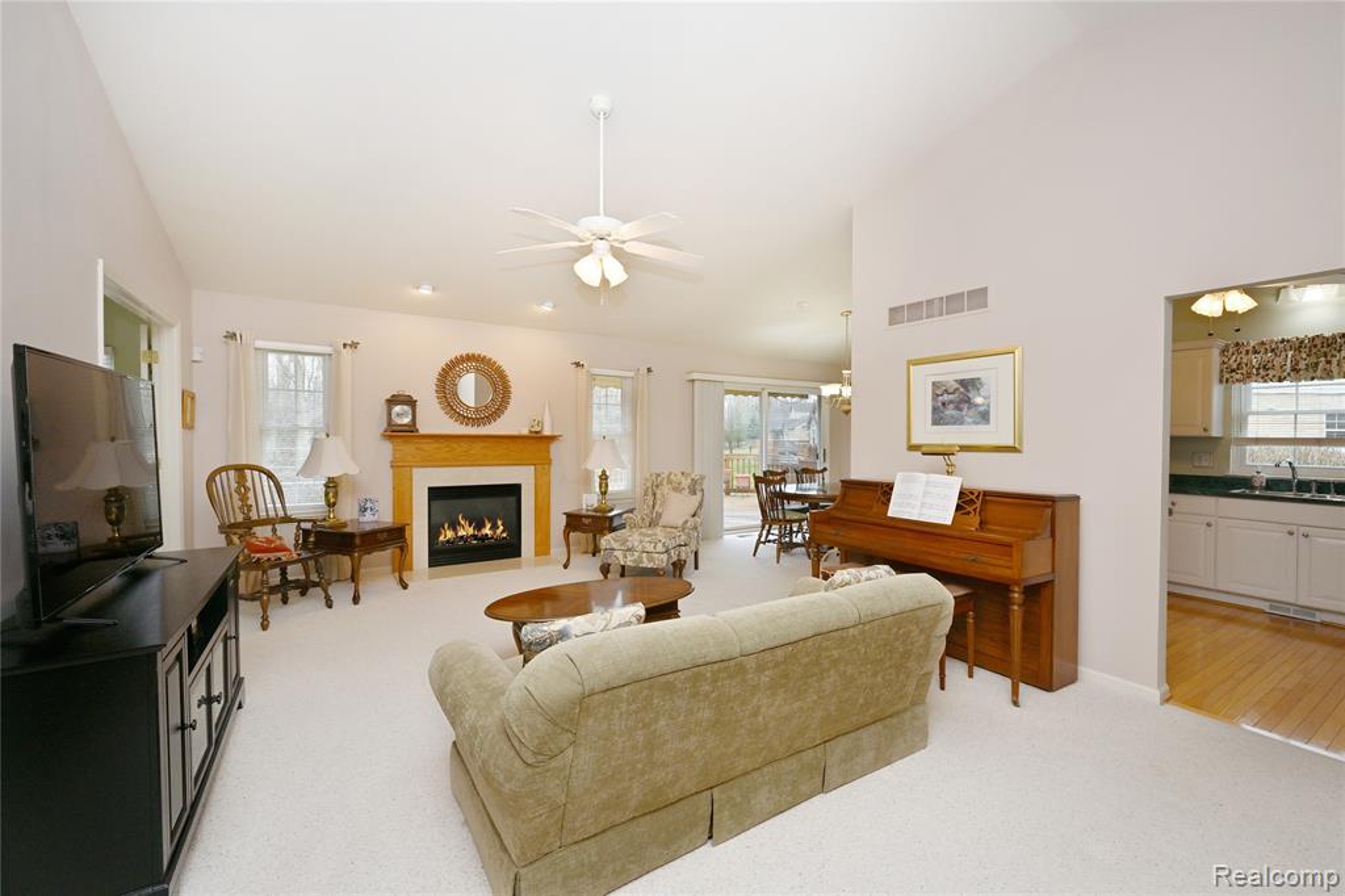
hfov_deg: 104.3
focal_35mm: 14
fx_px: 523
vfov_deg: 81.2
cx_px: 672
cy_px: 448
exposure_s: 1/60
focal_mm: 14
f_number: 9
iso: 250
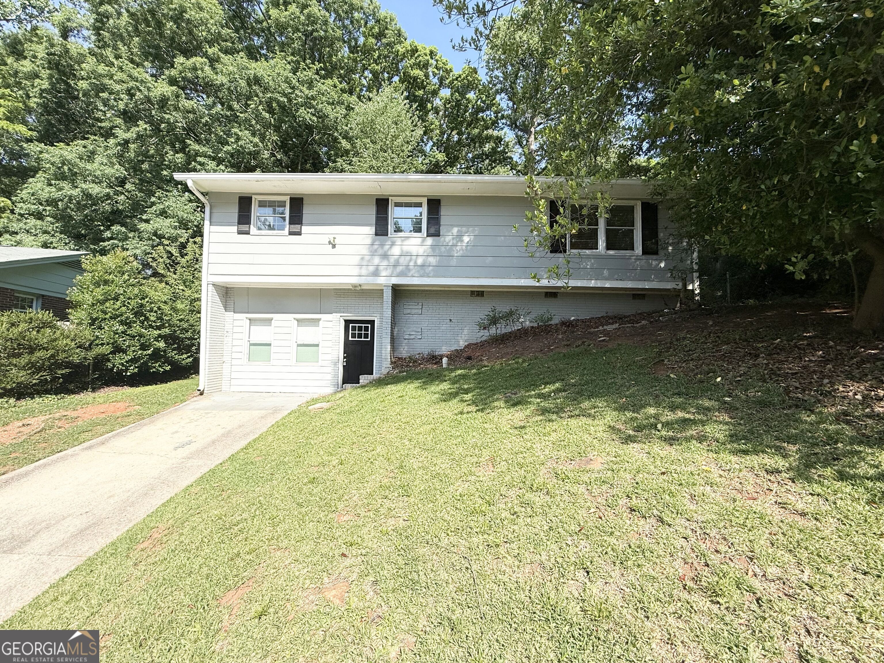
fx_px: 358
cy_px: 332
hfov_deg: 102.1
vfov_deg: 85.7
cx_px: 442
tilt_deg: +4.4
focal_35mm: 14
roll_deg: -0.5
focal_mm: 2.22
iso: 50
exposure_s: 1/1497
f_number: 2.2
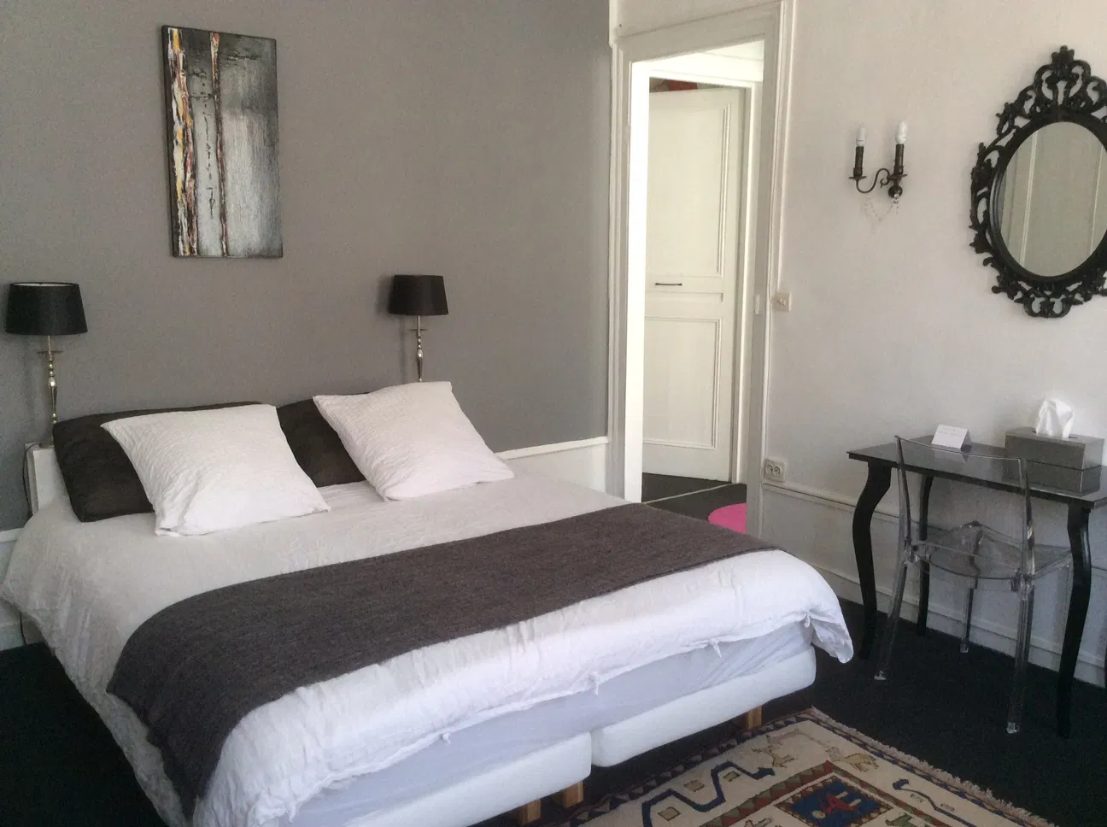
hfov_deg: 55.4
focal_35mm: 33
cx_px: 554
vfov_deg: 42.8
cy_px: 414
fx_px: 1054
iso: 100
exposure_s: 1/24
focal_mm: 3.3
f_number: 2.4
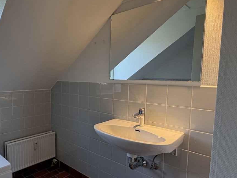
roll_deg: -0.1
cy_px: 92
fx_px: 178
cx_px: 59
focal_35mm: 26
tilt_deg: -5.1
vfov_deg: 53.0
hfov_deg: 63.4
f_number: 2.2
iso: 80
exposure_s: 1/100
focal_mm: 2.22
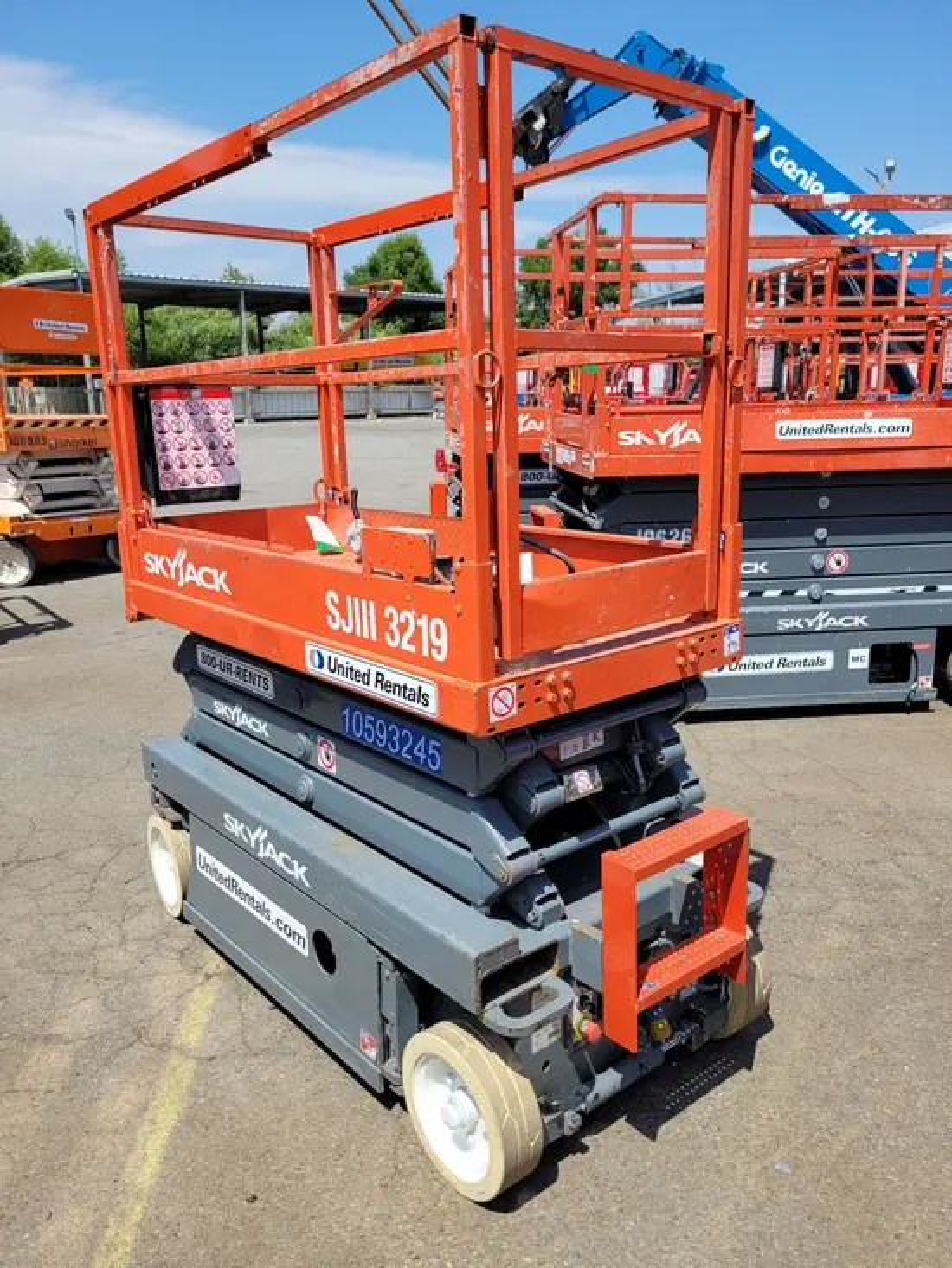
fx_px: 953
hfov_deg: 53.1
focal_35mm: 26
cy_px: 634
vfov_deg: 67.3
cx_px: 476
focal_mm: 5.4
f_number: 1.8
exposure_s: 1/2216
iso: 40
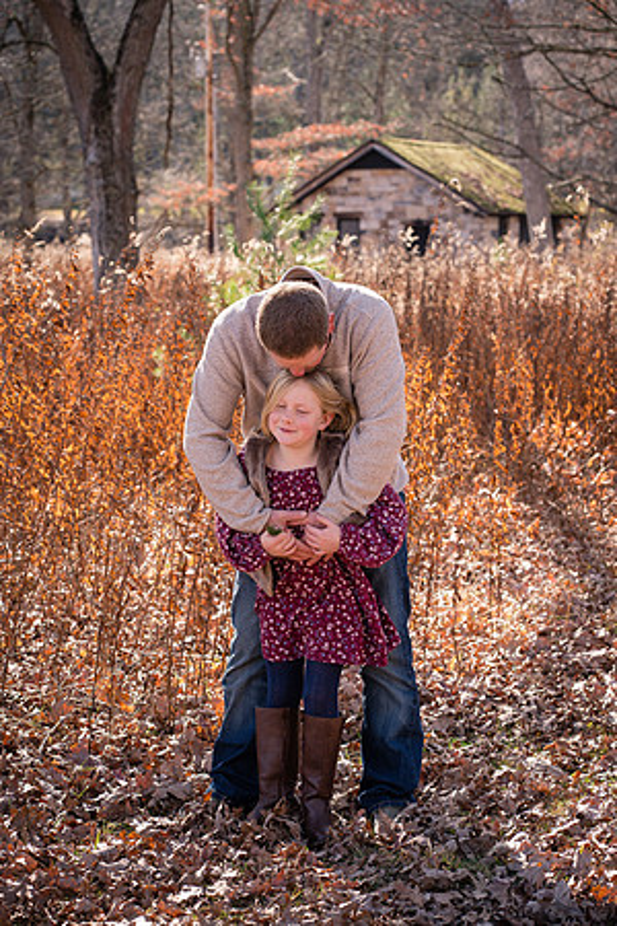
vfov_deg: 23.9
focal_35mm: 85
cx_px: 308
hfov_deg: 16.1
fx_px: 2185
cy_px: 463
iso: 250
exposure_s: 1/250
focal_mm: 85
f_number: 6.3
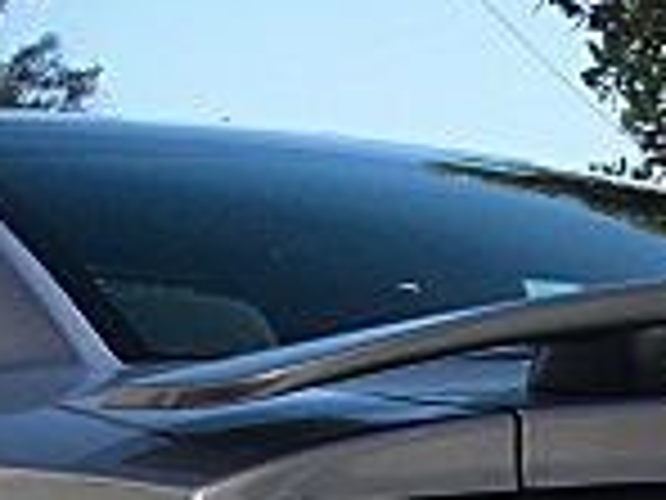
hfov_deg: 12.7
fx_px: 3001
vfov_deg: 9.1
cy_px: 883
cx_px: 410
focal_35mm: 156
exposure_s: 1/800
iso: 50
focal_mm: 6.3
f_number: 2.8
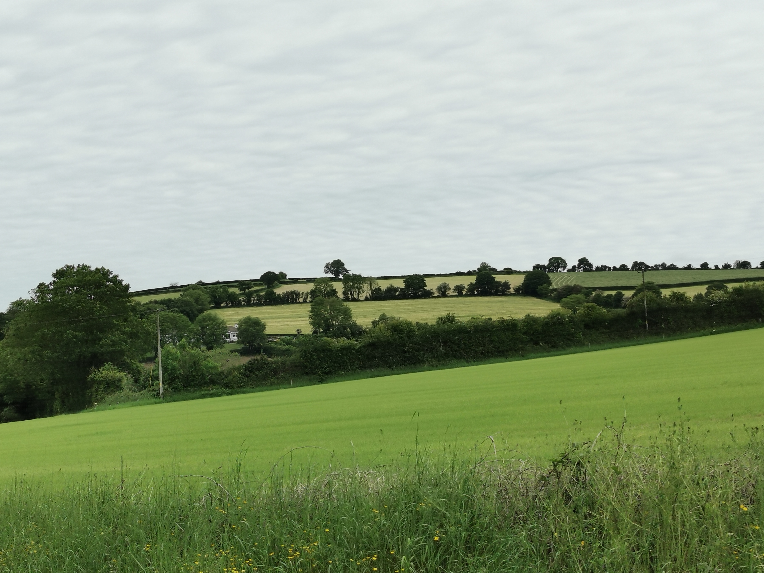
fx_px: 1324
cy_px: 286
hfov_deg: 32.2
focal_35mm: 60
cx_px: 382
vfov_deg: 24.4
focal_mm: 5.56
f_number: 1.6
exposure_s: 1/3650
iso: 50
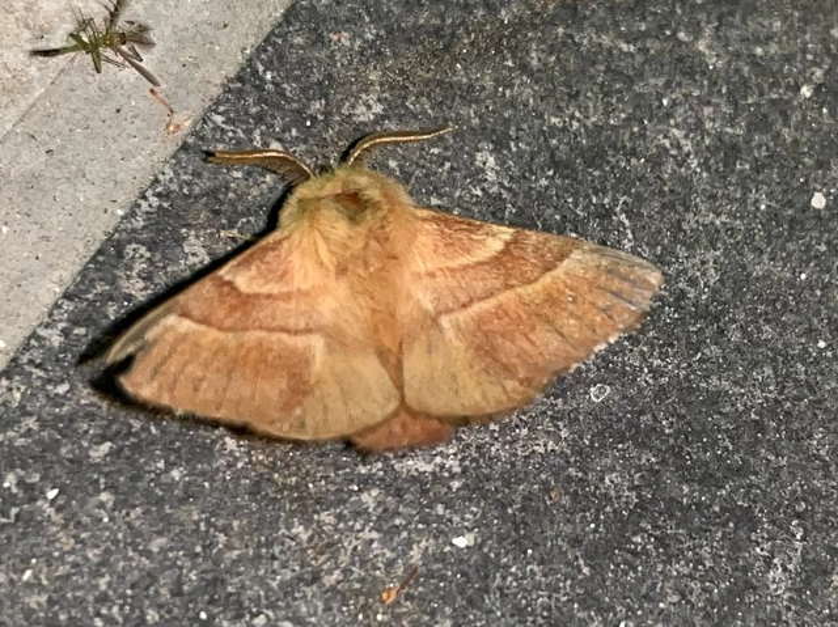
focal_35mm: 26
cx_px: 419
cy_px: 314
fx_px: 629
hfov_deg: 67.3
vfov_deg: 53.0
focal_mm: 5.1
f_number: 1.6
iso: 40
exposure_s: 1/50
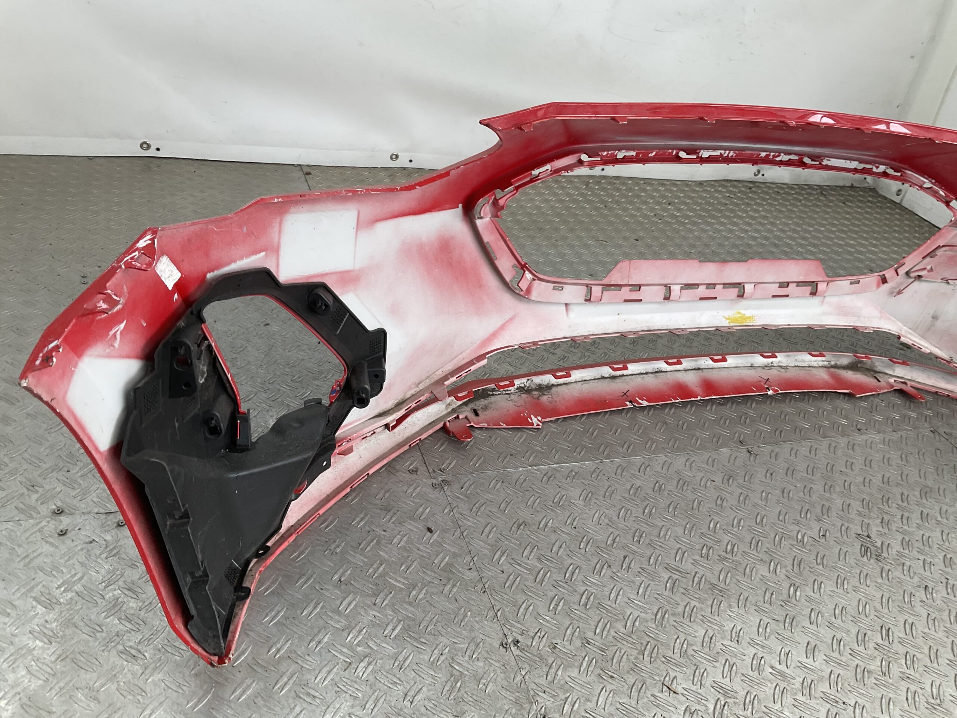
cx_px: 478
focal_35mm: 29
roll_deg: -13.9
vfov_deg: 48.2
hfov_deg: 61.7
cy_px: 359
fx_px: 802
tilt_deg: -31.2
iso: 16
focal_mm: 3
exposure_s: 1/138
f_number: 1.8
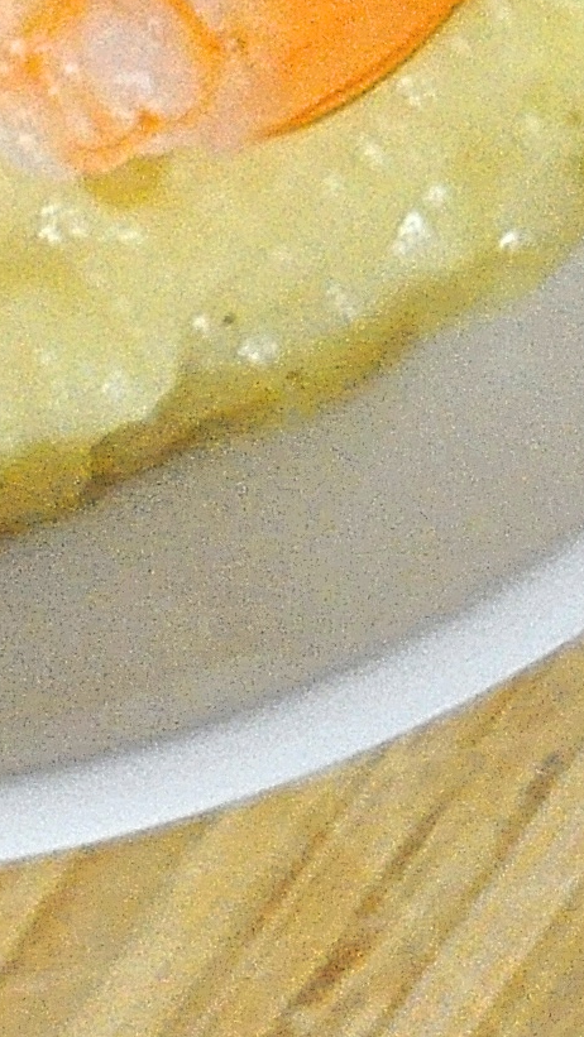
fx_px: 11284
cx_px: -327
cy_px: -600
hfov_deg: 3.0
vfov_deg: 5.2
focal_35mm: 410
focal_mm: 50
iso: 1600
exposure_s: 1/8
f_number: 5.6
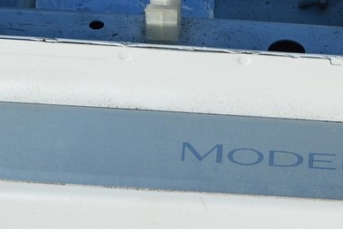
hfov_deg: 16.5
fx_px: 1165
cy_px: 94
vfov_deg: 11.2
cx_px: 328
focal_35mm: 122
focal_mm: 31
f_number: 9
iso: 100
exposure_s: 1/320
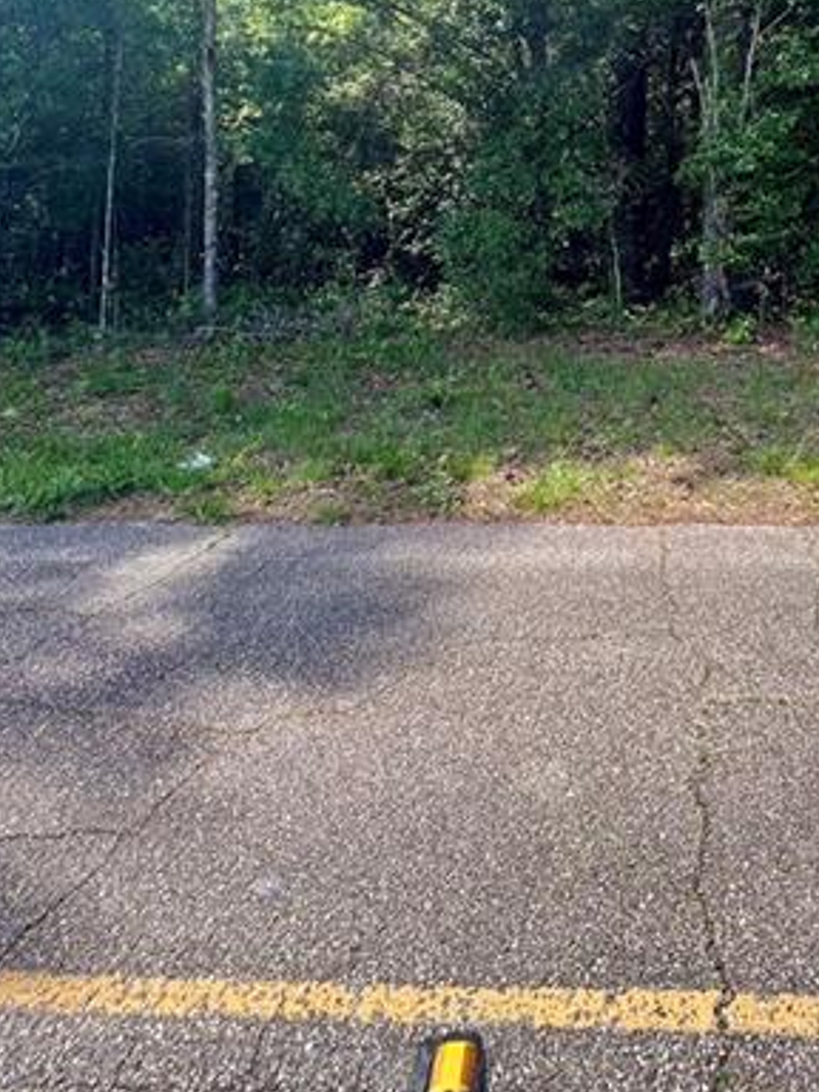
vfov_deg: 58.0
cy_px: 117
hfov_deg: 50.6
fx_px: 820
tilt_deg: +6.2
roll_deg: +1.2
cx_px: 626
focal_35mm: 26
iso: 32
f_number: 1.8
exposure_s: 1/248
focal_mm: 1.57
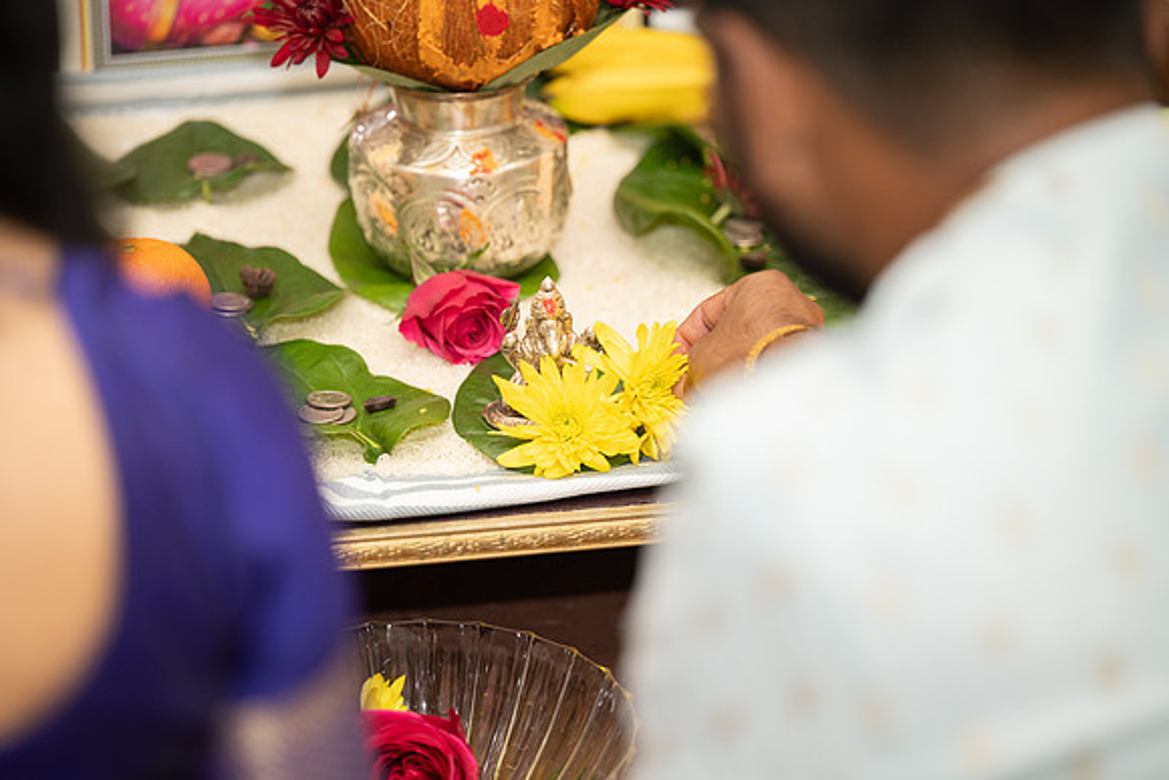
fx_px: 4872
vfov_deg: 9.2
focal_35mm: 150
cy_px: 390
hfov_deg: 13.7
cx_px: 584
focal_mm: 150
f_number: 2.8
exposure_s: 1/200
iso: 500
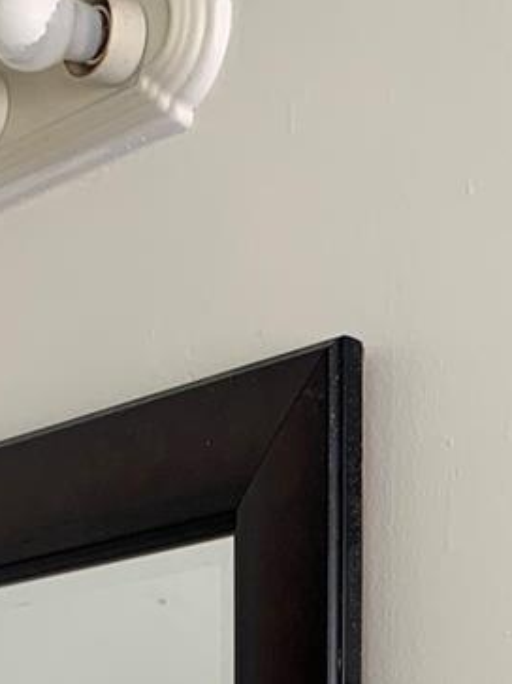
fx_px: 2171
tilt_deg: -7.3
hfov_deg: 13.4
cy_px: 1249
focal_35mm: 110
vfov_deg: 15.3
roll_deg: +0.8
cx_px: 79
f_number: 1.8
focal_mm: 4.25
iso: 25
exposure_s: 1/122
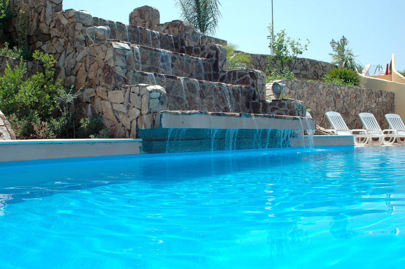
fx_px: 405
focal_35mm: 36
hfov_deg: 53.2
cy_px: 134
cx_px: 202
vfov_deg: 36.8
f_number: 13
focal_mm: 24
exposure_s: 1/180
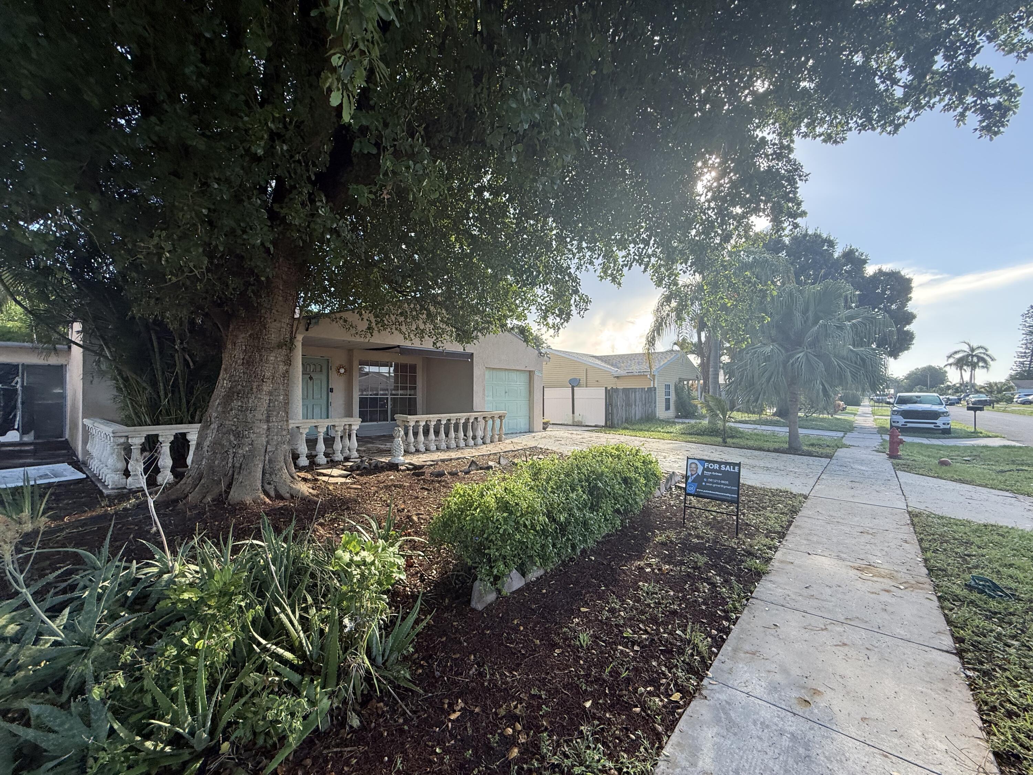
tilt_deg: +2.2
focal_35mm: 14
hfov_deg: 102.1
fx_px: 418
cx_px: 516
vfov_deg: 85.7
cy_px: 388
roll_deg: -0.3
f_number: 2.2
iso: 64
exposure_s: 1/275
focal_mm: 2.22
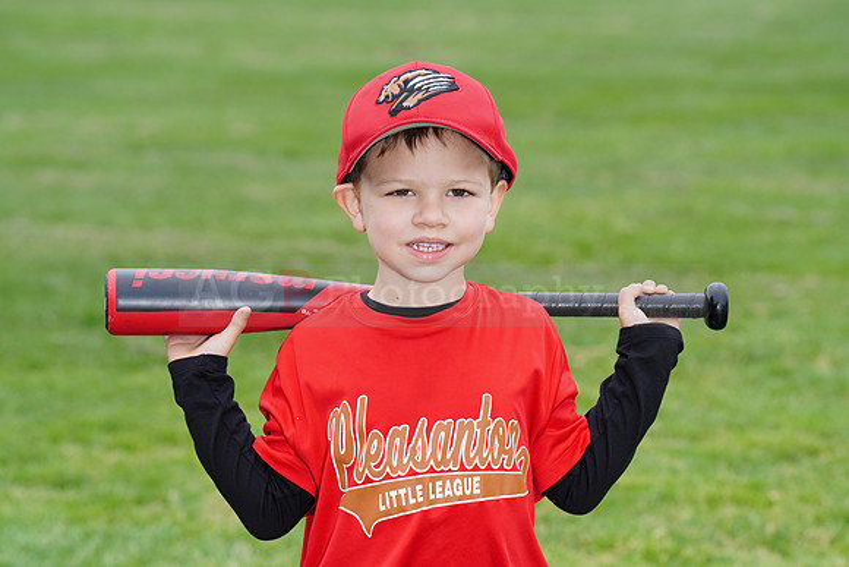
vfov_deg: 6.9
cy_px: 284
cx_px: 424
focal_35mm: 200
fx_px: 4718
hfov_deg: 10.3
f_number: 9
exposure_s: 1/250
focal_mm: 200
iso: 200
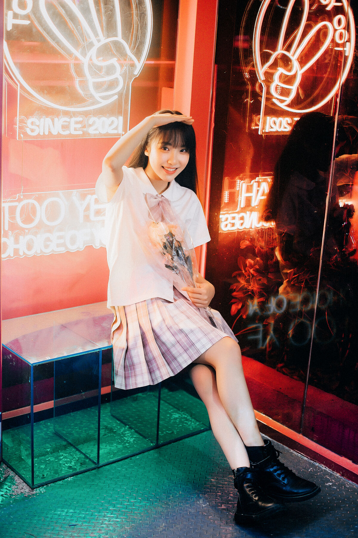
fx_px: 746
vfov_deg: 39.6
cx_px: 179
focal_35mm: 50
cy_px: 269
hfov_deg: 27.0
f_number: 2.2
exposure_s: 1/60
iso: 500
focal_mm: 50
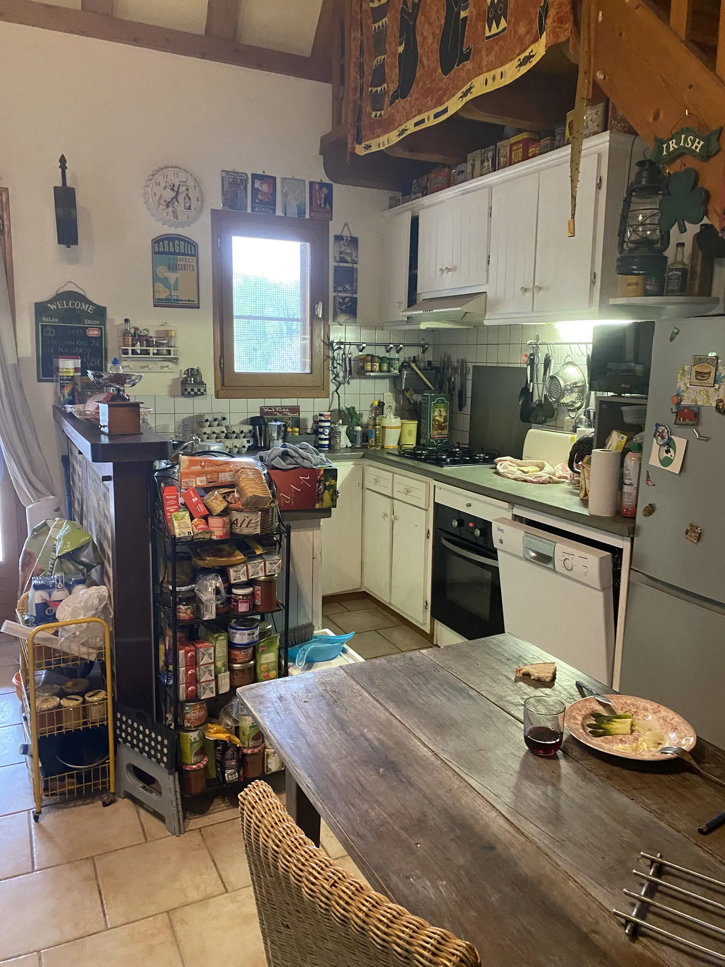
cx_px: 362
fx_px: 726
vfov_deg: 67.3
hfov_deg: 53.1
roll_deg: -1.0
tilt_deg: -8.9
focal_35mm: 26
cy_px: 484
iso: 500
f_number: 1.8
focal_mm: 4.25
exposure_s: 1/33
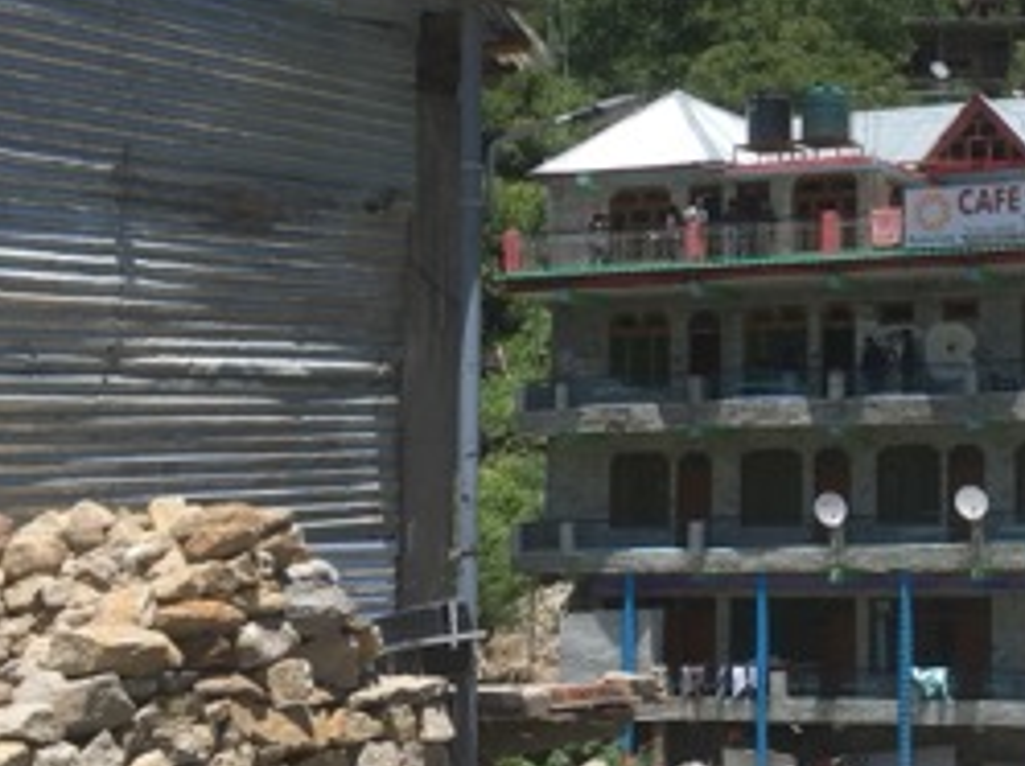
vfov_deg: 20.9
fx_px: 2070
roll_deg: +0.2
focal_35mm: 70
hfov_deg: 25.8
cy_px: 284
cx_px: 1120
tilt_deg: +7.7
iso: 25
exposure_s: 1/1115
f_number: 2.2
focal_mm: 4.15
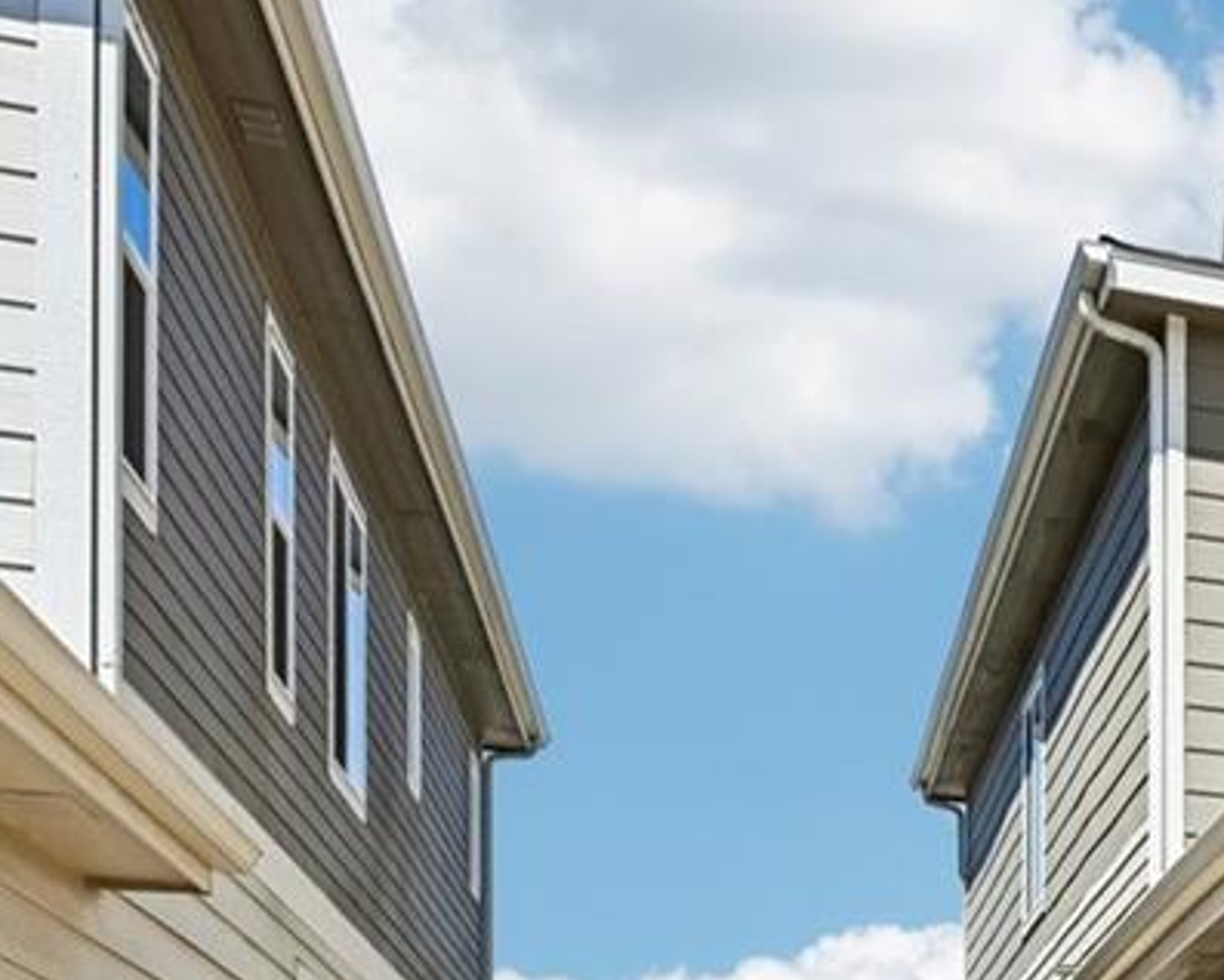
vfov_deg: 21.5
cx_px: 2072
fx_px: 2465
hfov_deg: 21.1
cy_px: 1051
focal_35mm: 68
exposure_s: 1/125
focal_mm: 18
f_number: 11
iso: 64
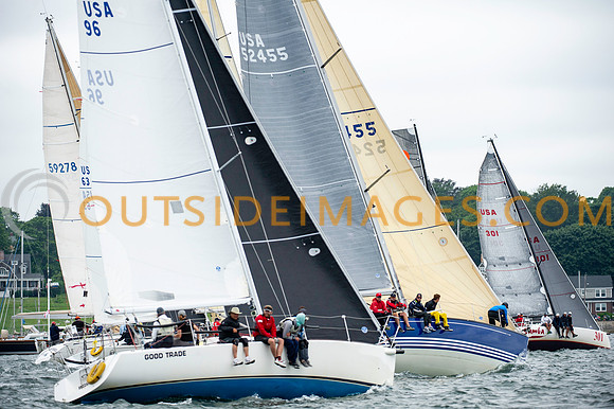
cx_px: 307
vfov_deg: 5.3
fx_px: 4388
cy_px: 204
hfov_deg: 8.0
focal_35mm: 257
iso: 500
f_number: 5.6
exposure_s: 1/1250
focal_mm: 250
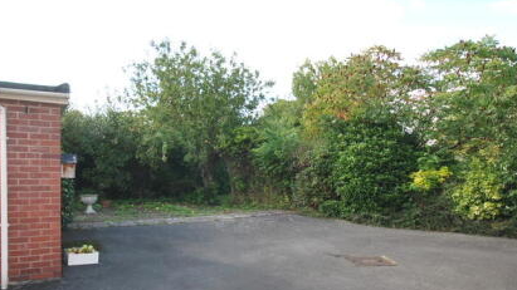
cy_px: 180
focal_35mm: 25
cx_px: 232
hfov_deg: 73.9
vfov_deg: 45.6
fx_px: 343
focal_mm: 10
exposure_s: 1/200
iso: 100
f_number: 3.5
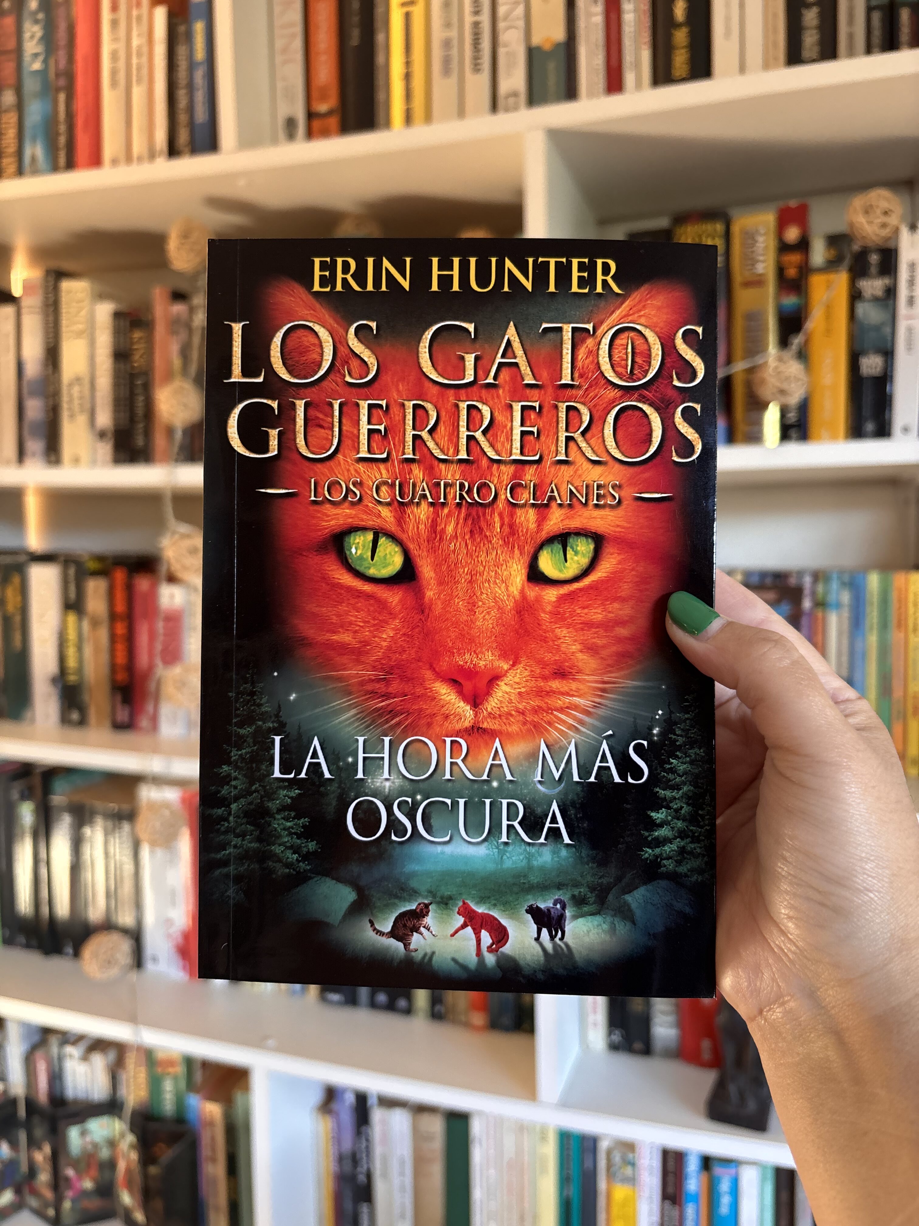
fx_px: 920
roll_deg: -0.5
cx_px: 460
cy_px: 613
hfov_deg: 53.1
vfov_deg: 67.3
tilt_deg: -4.6
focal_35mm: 26
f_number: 1.6
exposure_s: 1/60
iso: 200
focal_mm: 5.96
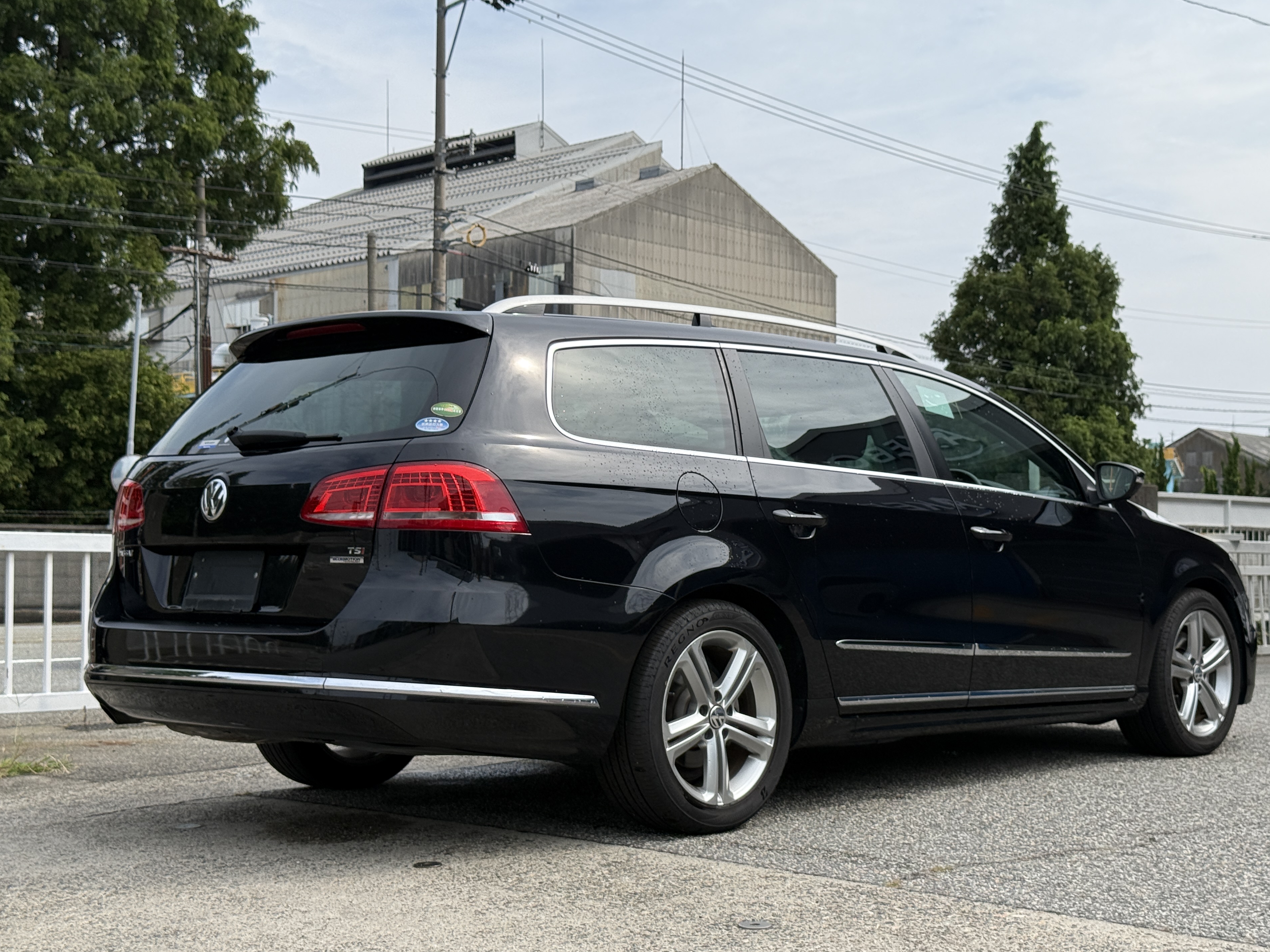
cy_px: 498
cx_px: 668
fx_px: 1871
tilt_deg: +2.2
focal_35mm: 51
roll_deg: -0.6
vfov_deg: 28.6
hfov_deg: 37.5
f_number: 1.78
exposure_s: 1/4329
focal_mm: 6.76
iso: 80
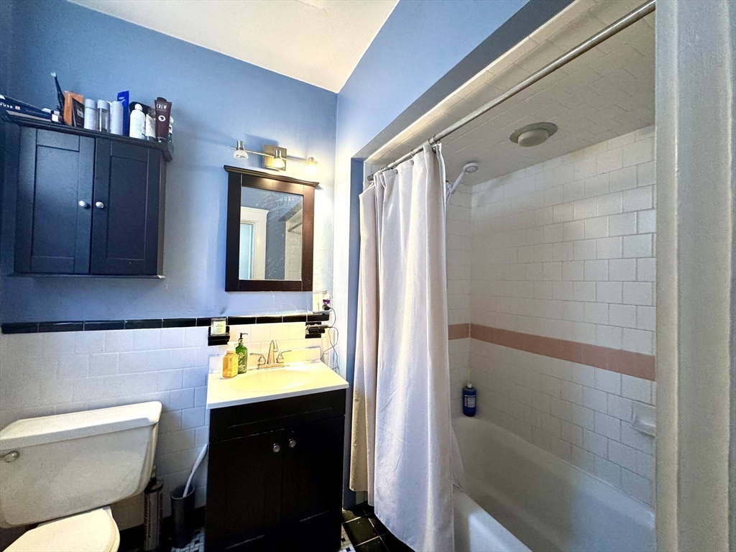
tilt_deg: +0.3
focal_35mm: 14
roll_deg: -1.4
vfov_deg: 85.7
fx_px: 298
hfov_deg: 102.1
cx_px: 368
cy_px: 276
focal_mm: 2.22
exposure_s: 1/60
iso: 500
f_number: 2.2
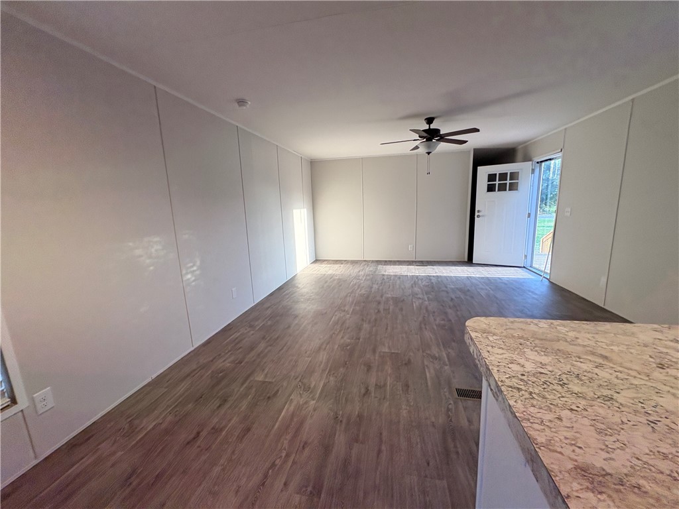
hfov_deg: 102.1
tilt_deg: -10.0
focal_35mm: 14
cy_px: 254
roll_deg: +1.3
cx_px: 340
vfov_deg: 85.7
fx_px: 275
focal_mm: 2.22
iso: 160
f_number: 2.2
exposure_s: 1/120
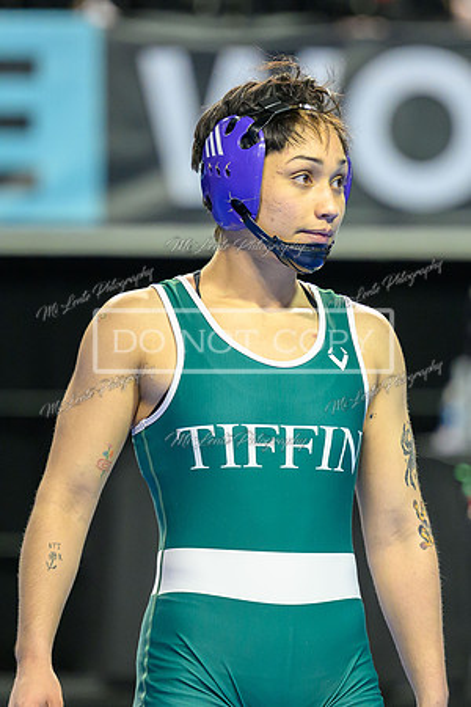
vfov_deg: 6.0
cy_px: 358
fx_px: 6688
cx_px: 249
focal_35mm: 341
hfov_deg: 4.0
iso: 3200
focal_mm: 170
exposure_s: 1/800
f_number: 2.8
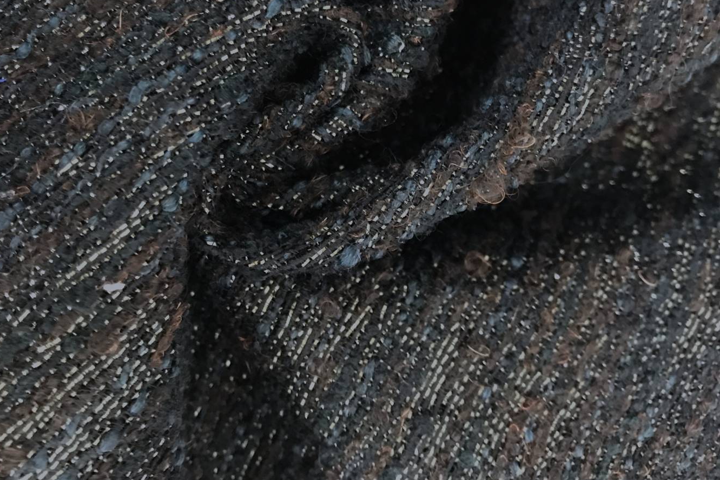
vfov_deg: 31.1
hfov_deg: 46.3
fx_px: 840
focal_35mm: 42
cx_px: 331
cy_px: 99
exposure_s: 1/4
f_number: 1.8
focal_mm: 3.99
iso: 100
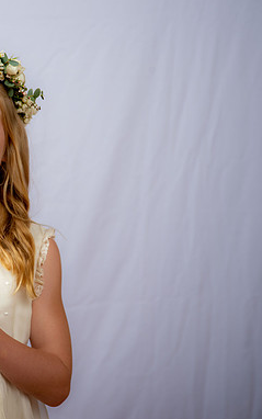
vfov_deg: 20.4
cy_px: 208
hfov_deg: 12.6
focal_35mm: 102
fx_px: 1164
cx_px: -43
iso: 250
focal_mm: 66
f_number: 6.3
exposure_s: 1/160
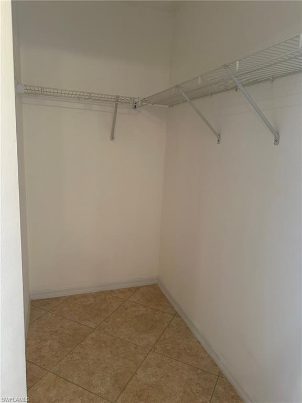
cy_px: 202
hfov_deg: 56.8
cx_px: 151
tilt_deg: -11.7
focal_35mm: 24
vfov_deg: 71.6
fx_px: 279
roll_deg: -3.0
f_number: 1.78
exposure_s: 1/60
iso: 250
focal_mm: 6.86
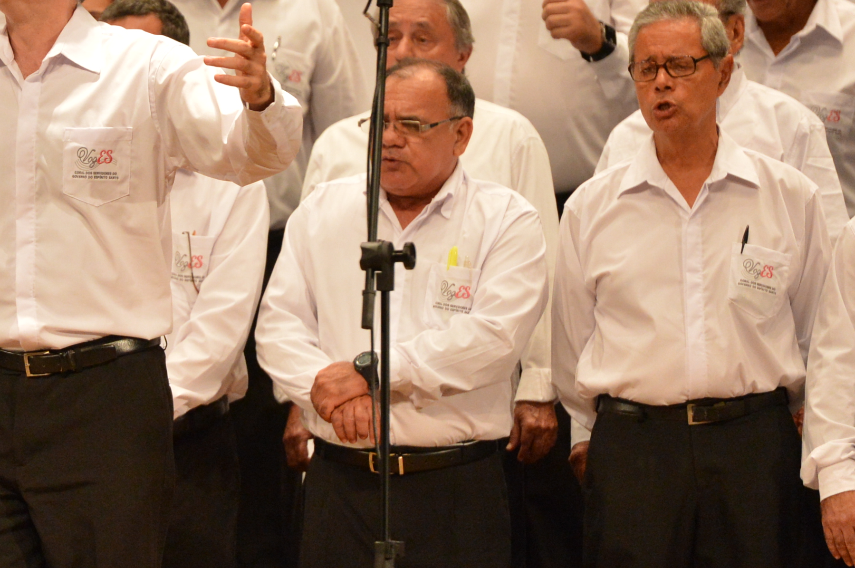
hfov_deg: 5.0
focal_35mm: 411
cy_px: 19
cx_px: 65
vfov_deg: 3.3
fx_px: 9750
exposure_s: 1/3200
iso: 5000
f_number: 3.5
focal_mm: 200
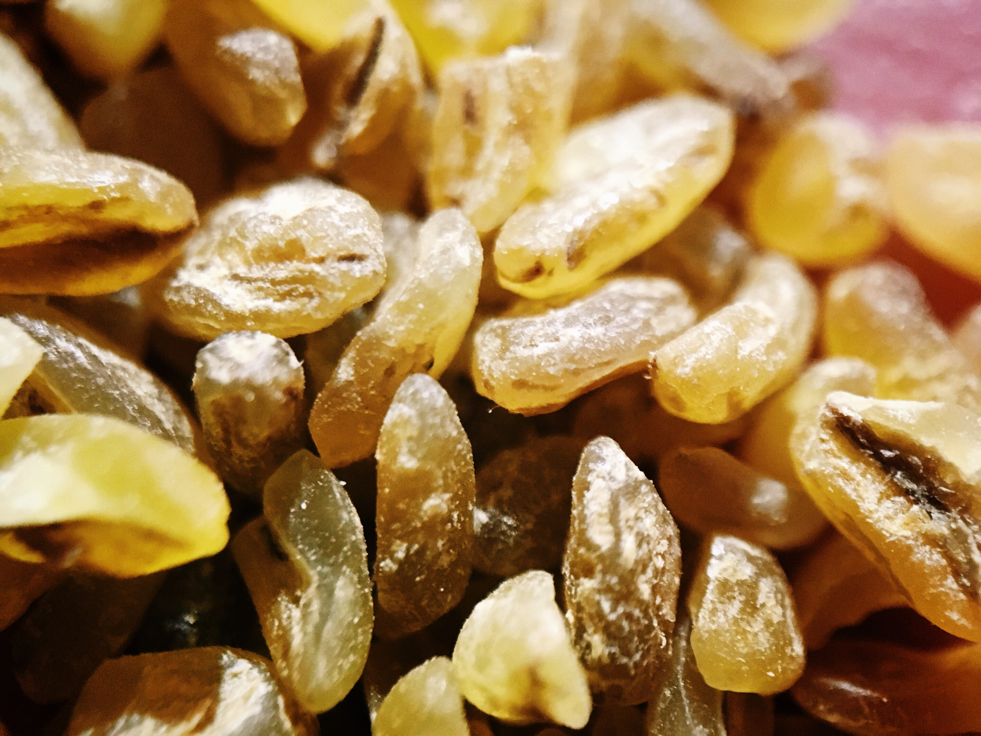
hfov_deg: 61.7
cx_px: 490
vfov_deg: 48.2
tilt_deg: -82.0
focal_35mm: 29
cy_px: 368
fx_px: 822
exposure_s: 1/17
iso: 200
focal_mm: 4.15
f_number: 2.2
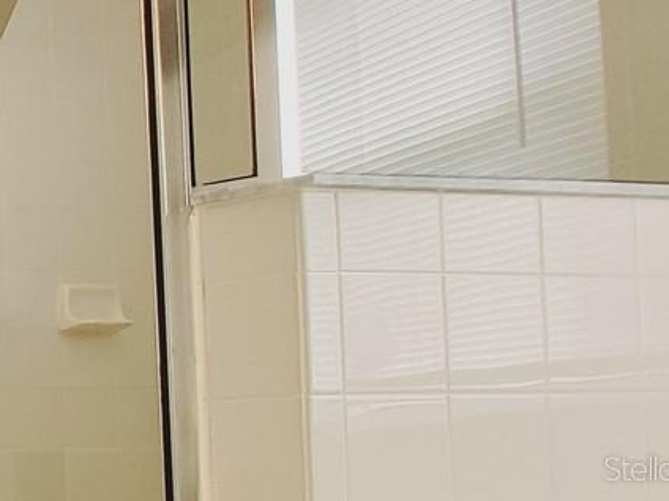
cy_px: 468
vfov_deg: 28.3
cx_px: -510
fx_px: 947
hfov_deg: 22.9
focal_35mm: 49
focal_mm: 1.74
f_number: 2.2
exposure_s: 1/60
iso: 64
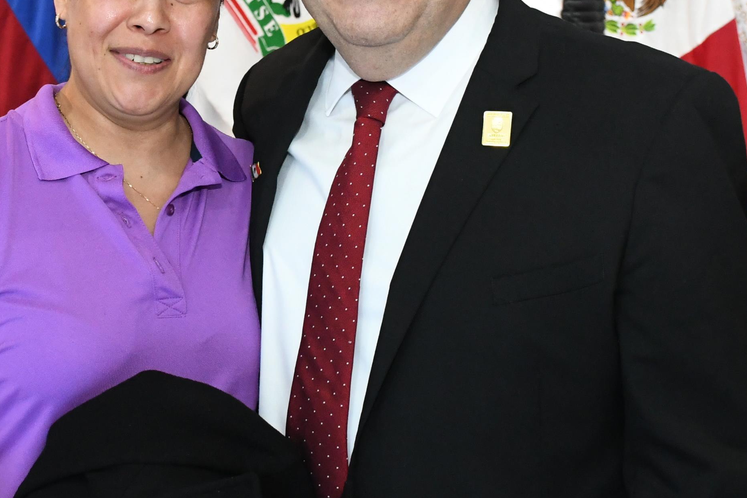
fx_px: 1680
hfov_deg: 25.0
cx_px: 260
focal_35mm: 81
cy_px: 120
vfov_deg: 16.8
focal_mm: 24
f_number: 5
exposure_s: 1/100
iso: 4000
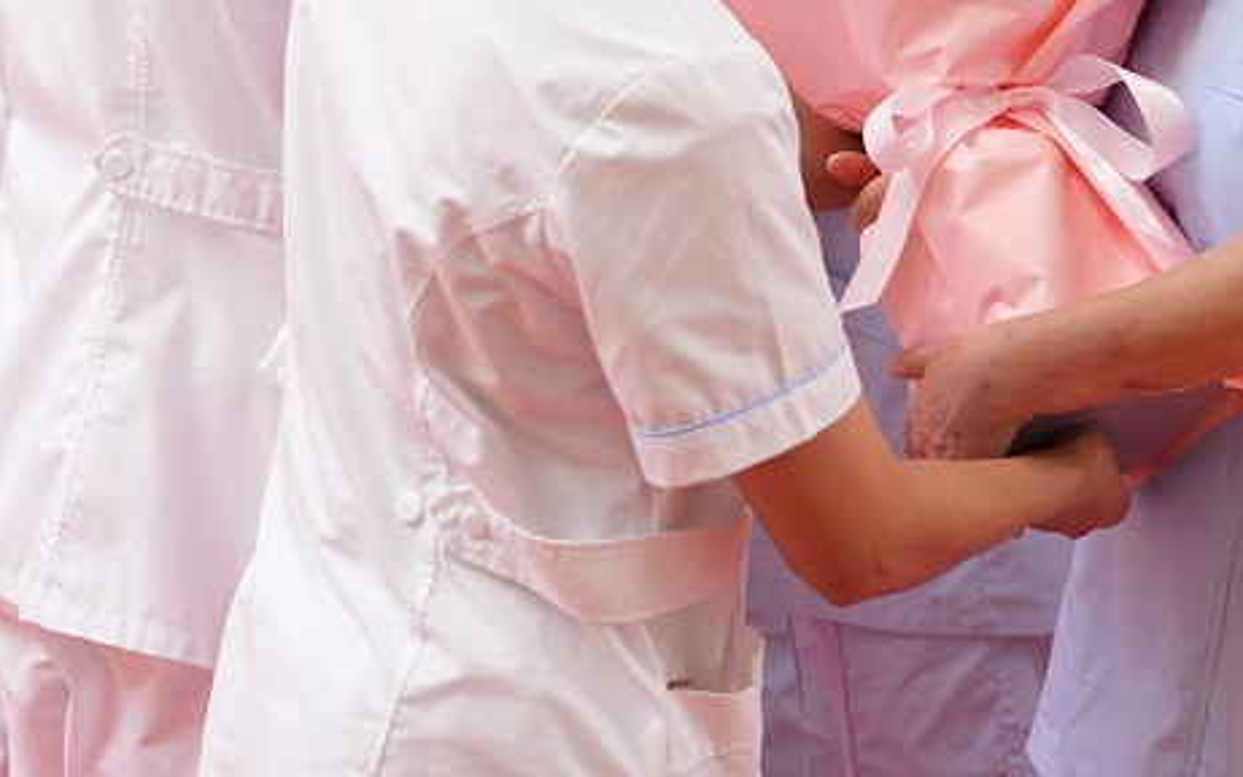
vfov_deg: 11.3
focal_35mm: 114
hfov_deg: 18.2
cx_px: 949
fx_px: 3861
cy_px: -135
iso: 200
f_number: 4
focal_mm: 46
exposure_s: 1/250
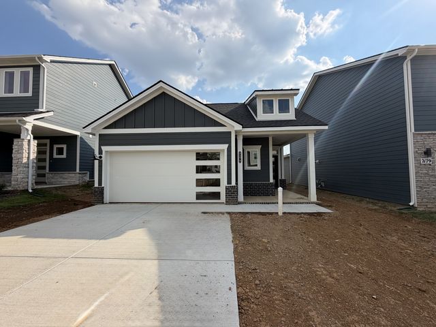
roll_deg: +0.7
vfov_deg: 85.7
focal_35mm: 14
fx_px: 176
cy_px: 164
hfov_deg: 102.1
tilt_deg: +2.6
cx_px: 218
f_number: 2.2
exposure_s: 1/985
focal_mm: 2.22
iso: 25
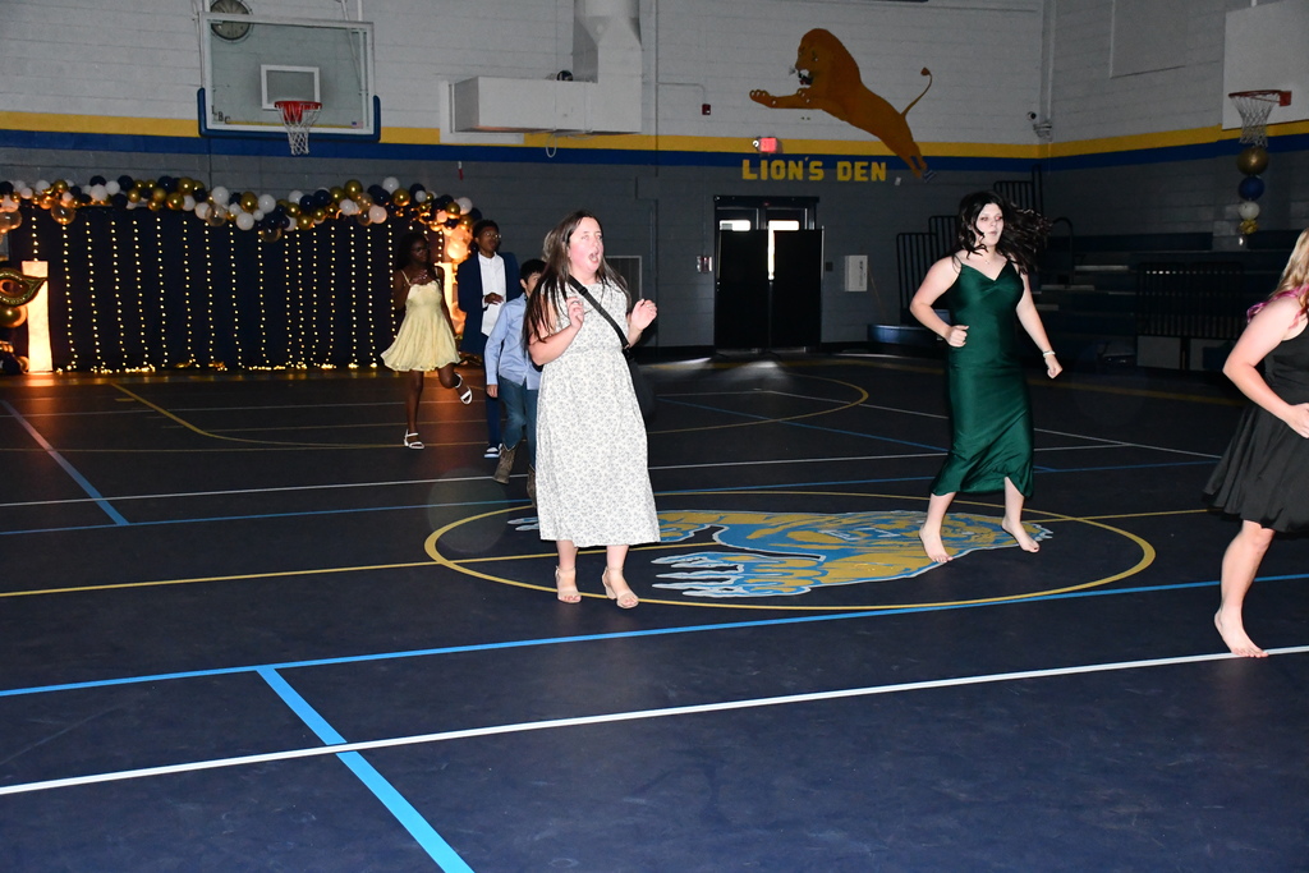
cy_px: 436
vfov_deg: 26.5
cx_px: 654
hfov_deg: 38.9
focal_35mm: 51
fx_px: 1855
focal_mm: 34
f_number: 4.2
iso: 6400
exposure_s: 1/60
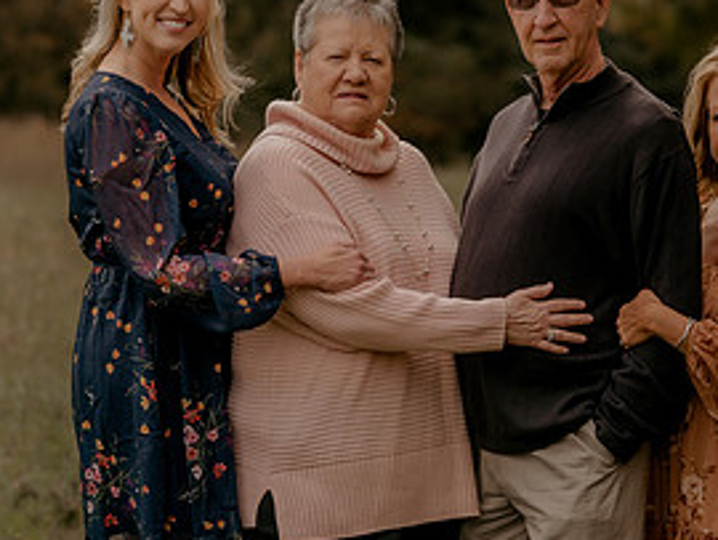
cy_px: 229
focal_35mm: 188
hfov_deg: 10.5
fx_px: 3903
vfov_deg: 7.9
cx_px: 393
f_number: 2.8
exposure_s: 1/800
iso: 125
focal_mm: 85
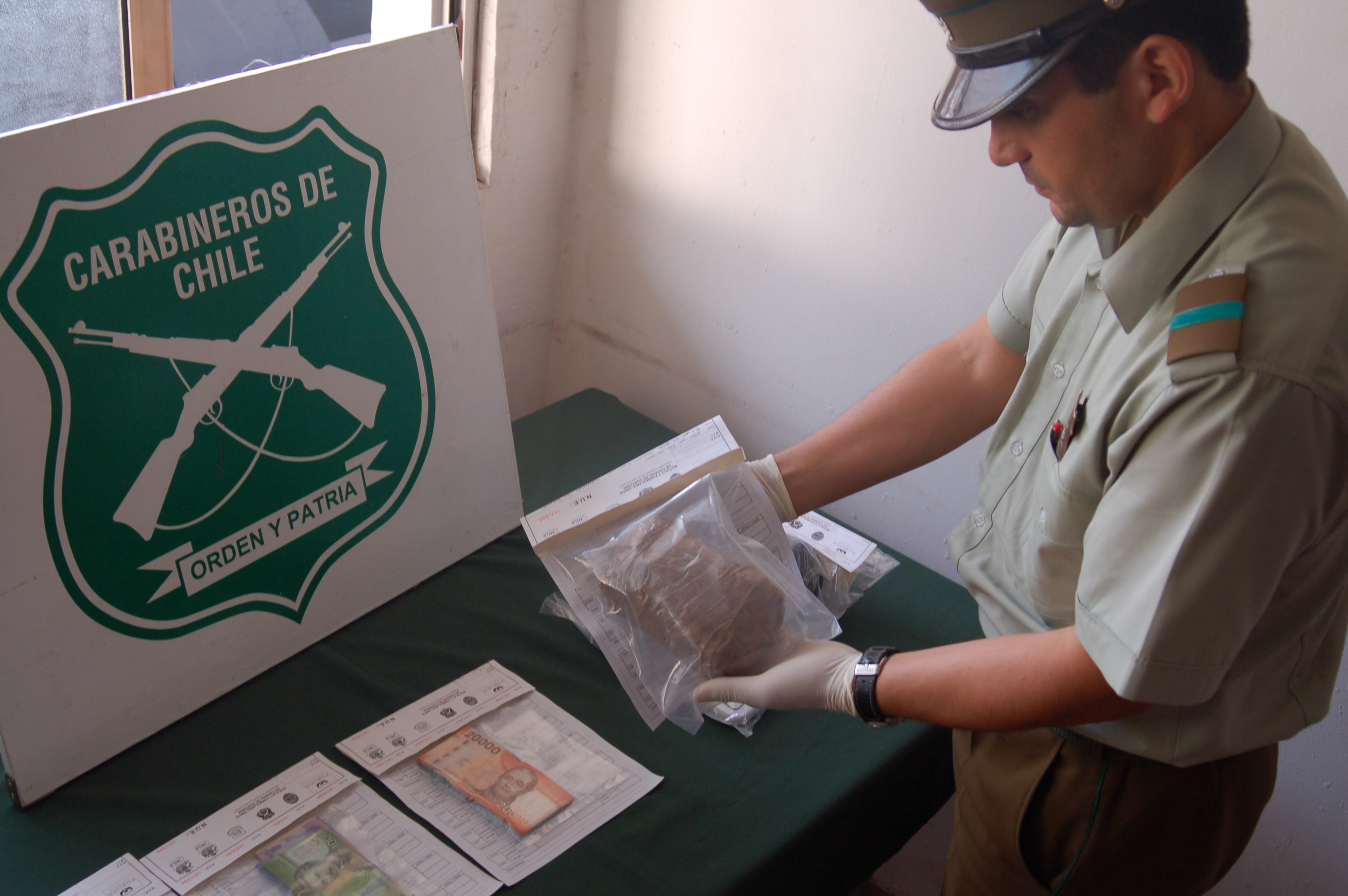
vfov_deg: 31.8
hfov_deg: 46.4
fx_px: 1571
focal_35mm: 42
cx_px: 674
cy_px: 448
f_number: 4.5
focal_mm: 28
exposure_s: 1/80
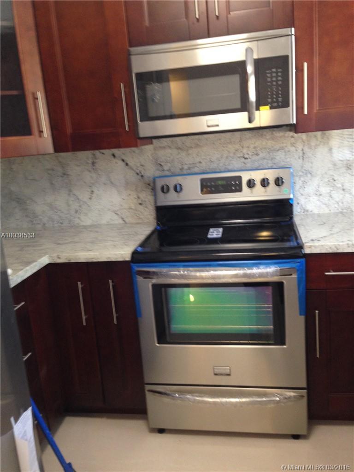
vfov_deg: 55.4
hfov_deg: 42.9
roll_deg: +4.6
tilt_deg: -11.6
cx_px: 177
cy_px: 236
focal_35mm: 33
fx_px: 450
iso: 125
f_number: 2.4
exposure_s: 1/20
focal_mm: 4.12
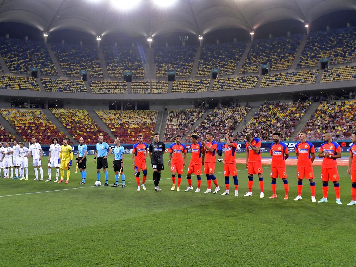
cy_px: 132
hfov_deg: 46.8
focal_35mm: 40
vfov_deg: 36.0
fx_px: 411
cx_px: 166
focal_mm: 24
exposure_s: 1/800
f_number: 4
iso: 2000
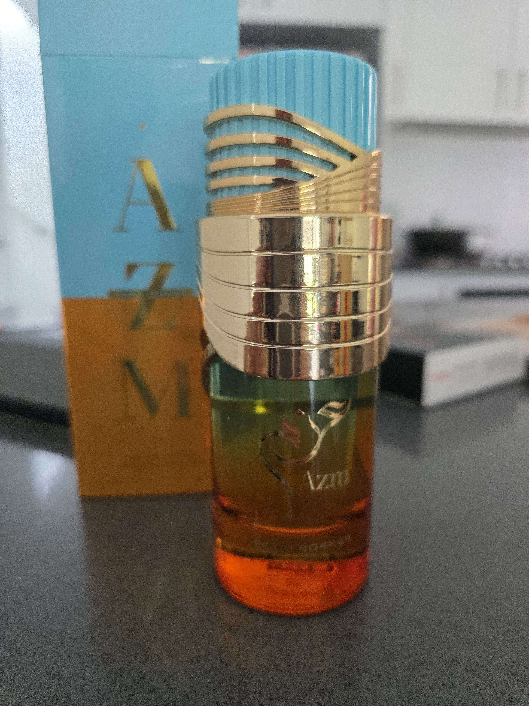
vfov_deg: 73.9
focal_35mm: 23
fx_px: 469
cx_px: 264
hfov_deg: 58.9
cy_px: 353
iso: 320
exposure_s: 1/100
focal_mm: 6.3
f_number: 1.7
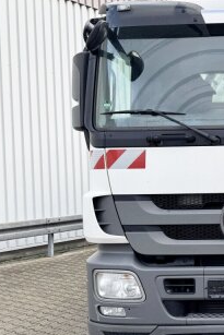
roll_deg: +2.4
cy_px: 172
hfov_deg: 23.9
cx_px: 263
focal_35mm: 52
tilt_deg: +0.1
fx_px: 485
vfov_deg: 38.2
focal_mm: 6.76
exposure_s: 1/334
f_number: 1.78
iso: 80
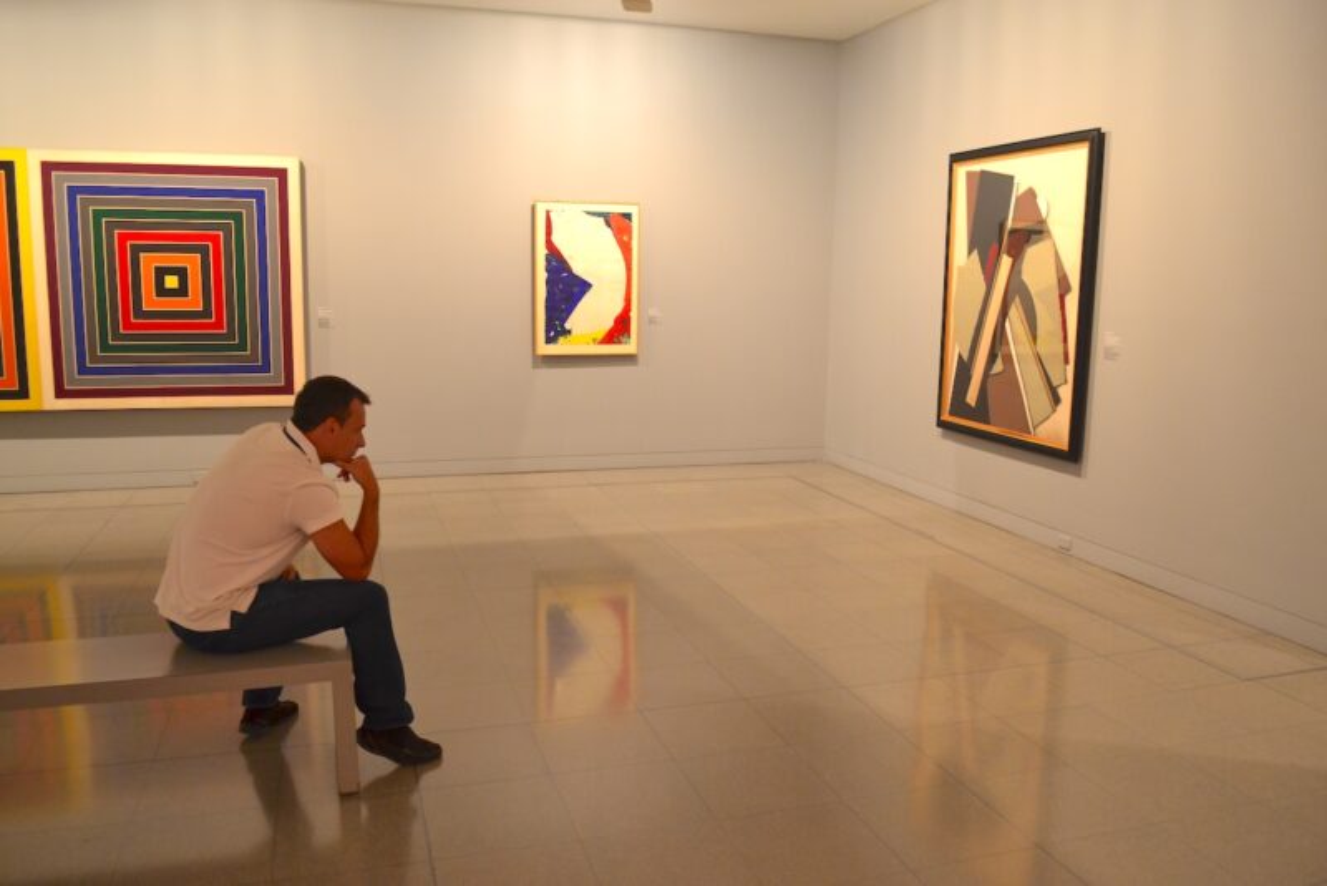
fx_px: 996
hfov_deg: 67.4
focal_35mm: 27
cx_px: 664
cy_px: 443
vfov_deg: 48.0
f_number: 3.5
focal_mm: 18
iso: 800
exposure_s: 1/8
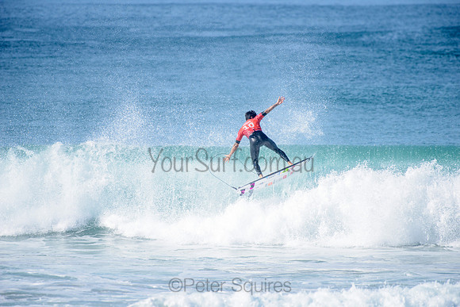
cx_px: 230
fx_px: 6390
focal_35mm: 500
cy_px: 154
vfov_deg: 2.8
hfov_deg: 4.1
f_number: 5.6
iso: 250
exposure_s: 1/2500
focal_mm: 500
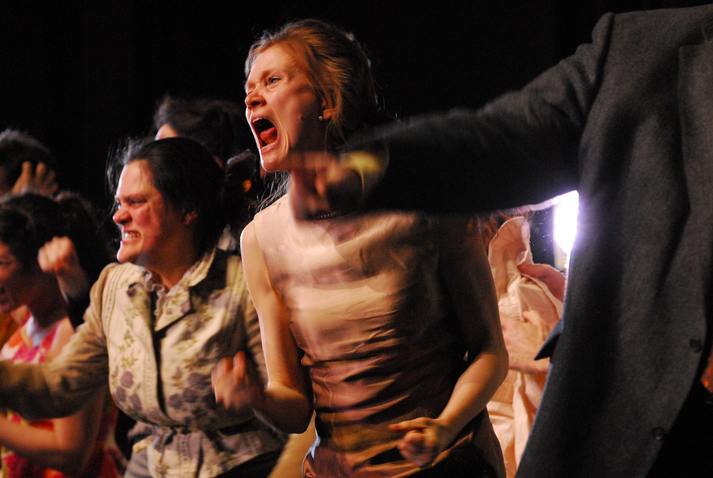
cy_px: 239
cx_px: 356
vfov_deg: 6.6
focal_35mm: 210
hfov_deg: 9.8
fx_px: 4164
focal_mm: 140
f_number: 5.6
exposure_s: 1/125
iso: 1600
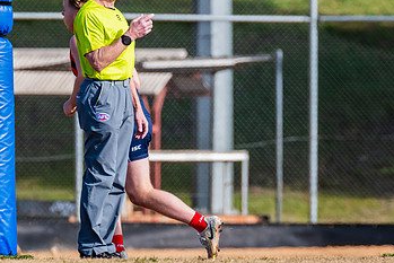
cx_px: 143
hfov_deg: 2.1
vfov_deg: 1.4
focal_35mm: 964
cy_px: 44
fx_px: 10554
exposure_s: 1/1600
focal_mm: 420
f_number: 6.3
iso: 640
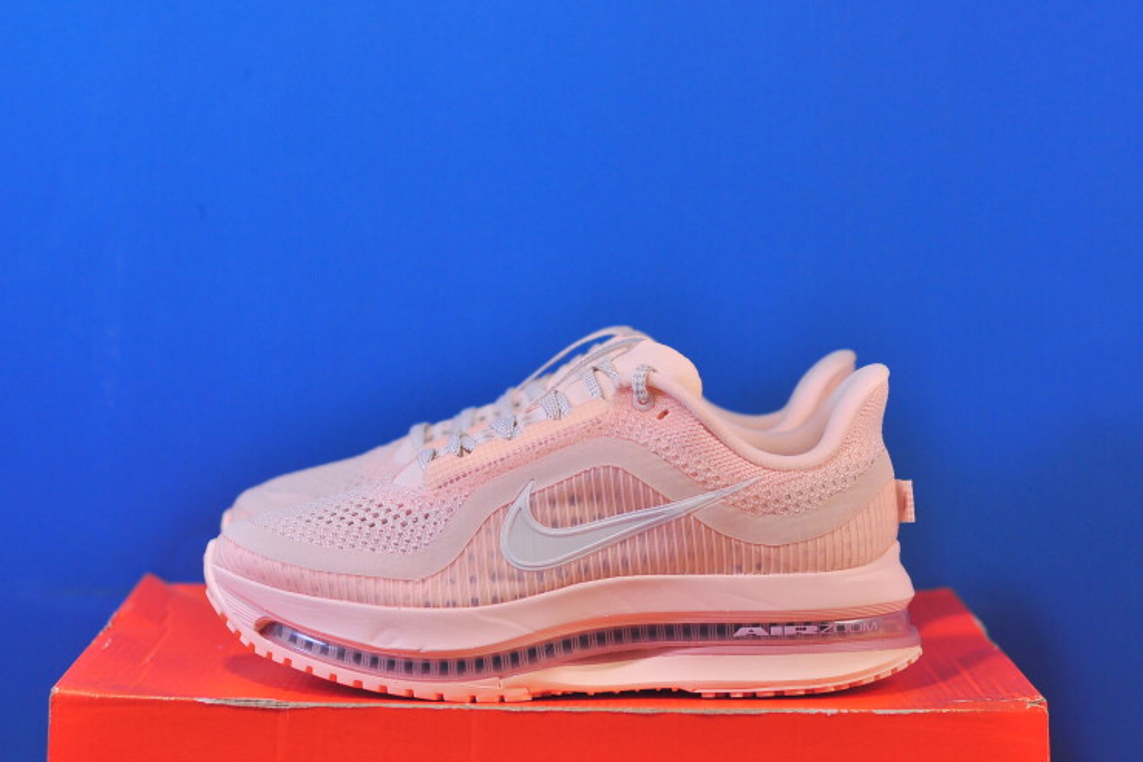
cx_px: 556
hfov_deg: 25.1
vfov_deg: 16.8
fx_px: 2571
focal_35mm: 81
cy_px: 361
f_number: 2.8
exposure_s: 1/320
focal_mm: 50
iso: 250
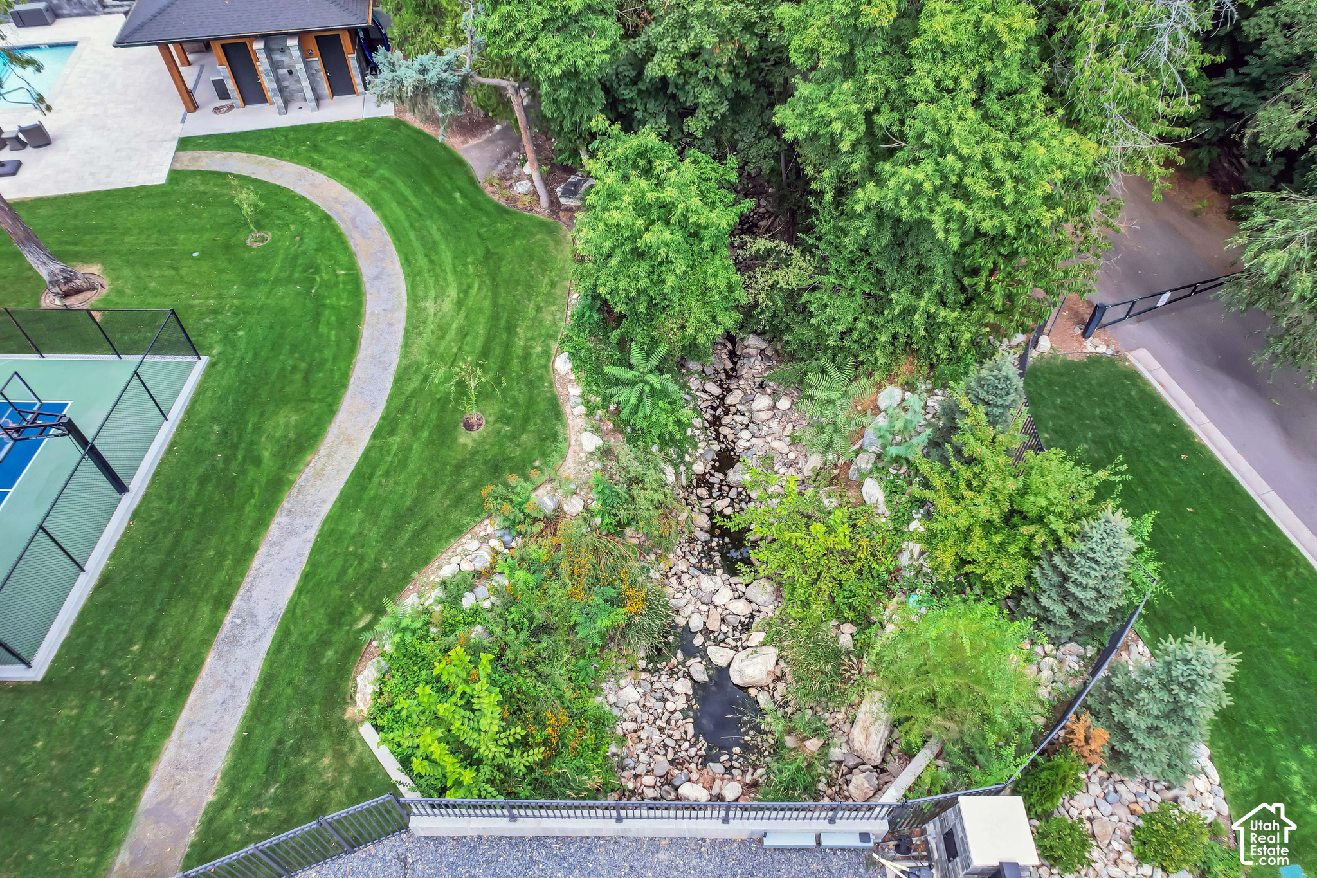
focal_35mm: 22
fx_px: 805
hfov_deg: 78.6
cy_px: 439
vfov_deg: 57.2
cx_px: 658
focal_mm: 8.38
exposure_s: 1/80
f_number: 2.8
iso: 130
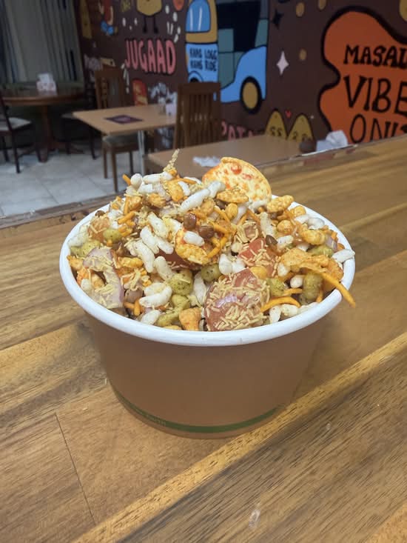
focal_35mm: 24
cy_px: 272
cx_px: 204
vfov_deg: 71.6
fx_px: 376
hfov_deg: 56.8
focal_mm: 2.22
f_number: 2.2
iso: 160
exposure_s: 1/50
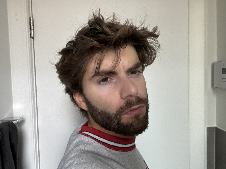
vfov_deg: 46.8
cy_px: 84
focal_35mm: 30
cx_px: 113
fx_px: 196
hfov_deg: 60.0
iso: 320
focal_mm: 2.69
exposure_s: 1/42
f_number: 1.9
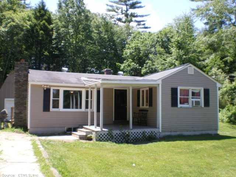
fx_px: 259
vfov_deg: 37.7
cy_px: 88
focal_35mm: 38
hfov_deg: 49.0
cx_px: 118
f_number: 4.6
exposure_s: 1/100
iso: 64
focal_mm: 6.3
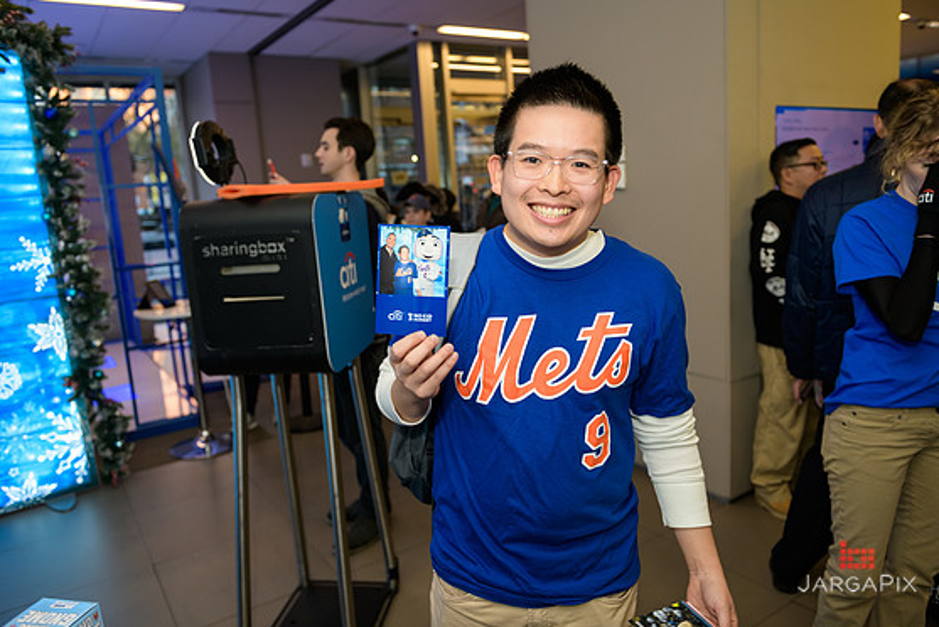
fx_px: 652
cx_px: 470
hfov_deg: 71.5
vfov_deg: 51.3
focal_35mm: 25
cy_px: 303
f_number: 3.2
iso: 400
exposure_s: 1/125
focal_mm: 24
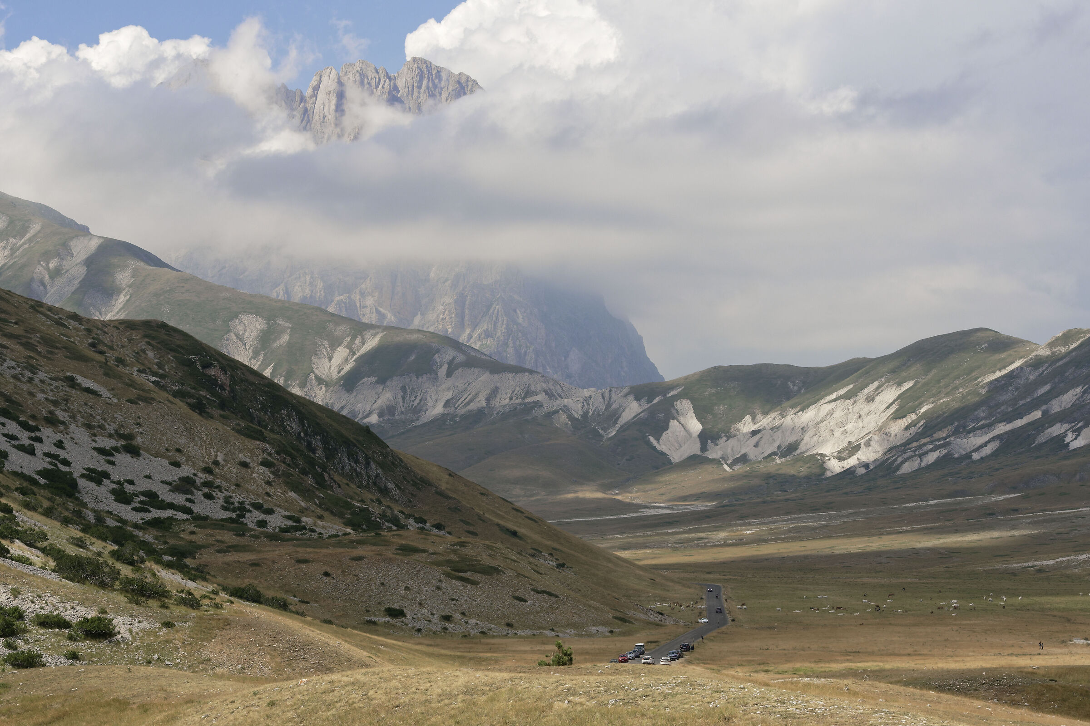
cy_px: 363
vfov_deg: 15.0
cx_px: 545
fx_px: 2755
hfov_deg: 22.4
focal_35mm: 91
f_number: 9
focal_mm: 60.7
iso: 160
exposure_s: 1/500
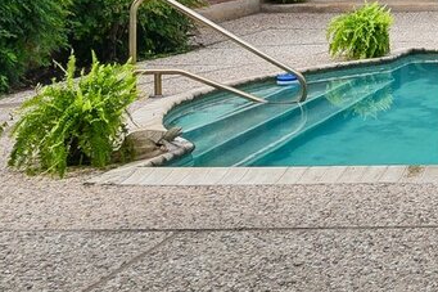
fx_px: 924
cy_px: -286
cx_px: 791
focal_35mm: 76
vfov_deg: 14.8
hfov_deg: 19.7
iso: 400
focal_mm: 16
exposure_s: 1/400
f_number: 8
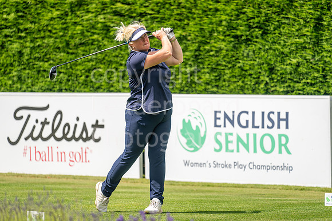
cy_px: 110
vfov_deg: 4.6
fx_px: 2767
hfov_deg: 6.9
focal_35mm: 300
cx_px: 166
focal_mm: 300
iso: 200
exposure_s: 1/1250
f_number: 4
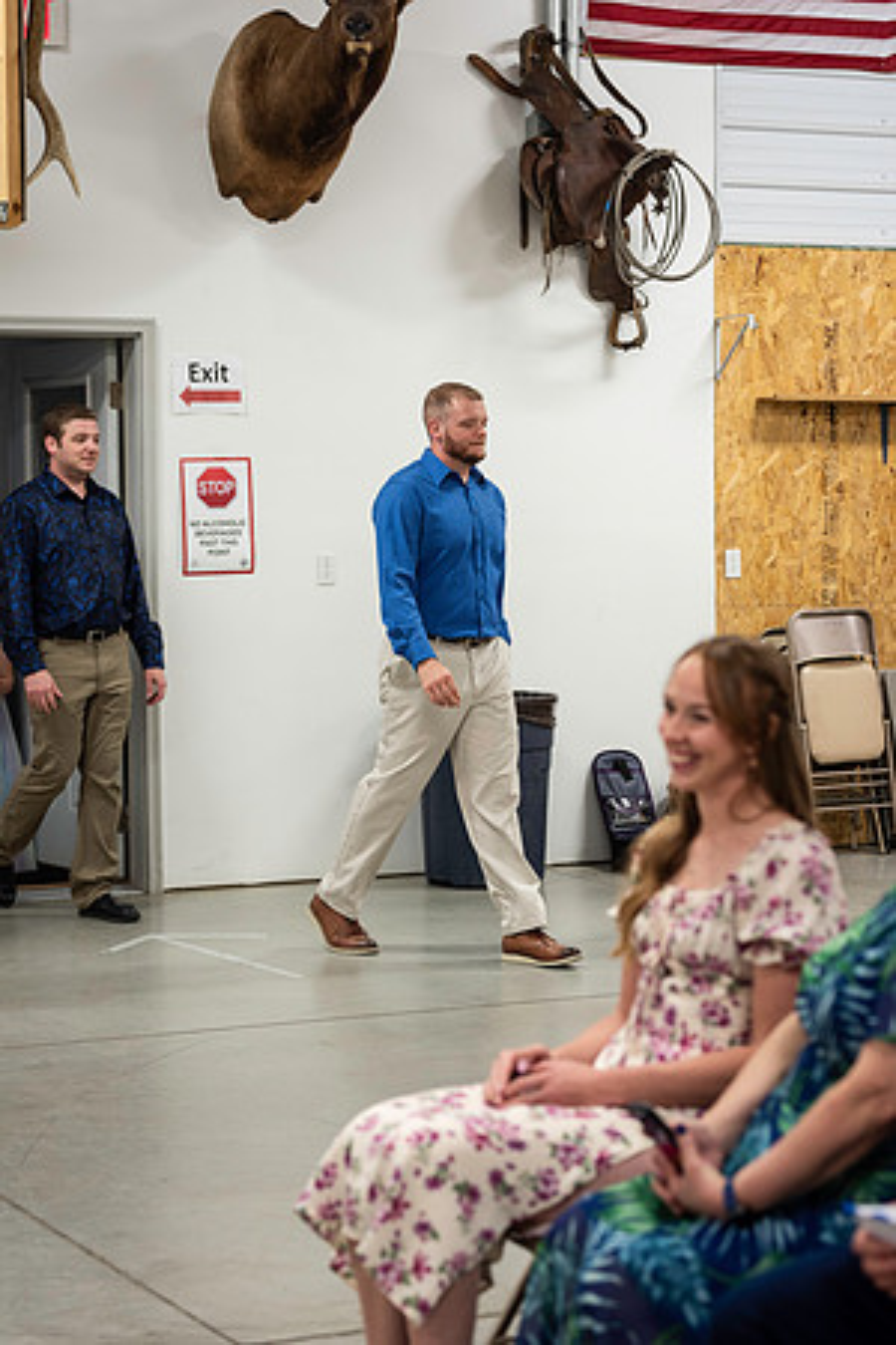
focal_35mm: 85
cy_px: 672
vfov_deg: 23.9
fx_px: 3173
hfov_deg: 16.1
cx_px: 448
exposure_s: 1/160
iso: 640
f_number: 3.5
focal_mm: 85
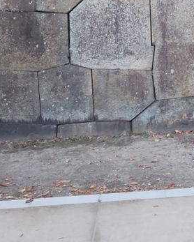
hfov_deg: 31.9
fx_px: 323
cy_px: 61
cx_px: 174
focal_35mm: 45
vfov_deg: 40.0
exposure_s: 1/33
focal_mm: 3.45
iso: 151
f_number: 1.94
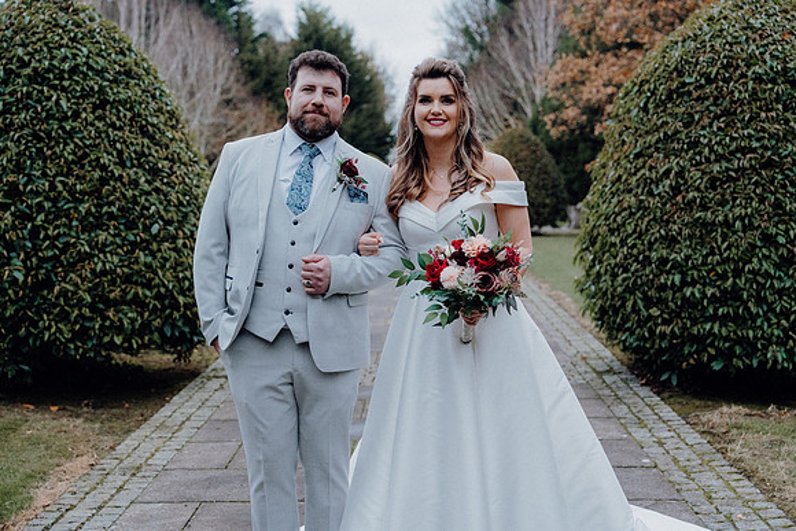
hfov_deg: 37.5
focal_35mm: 53
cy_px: 266
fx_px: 1172
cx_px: 398
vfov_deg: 25.5
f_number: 3.5
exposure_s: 1/200
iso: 4000
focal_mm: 53
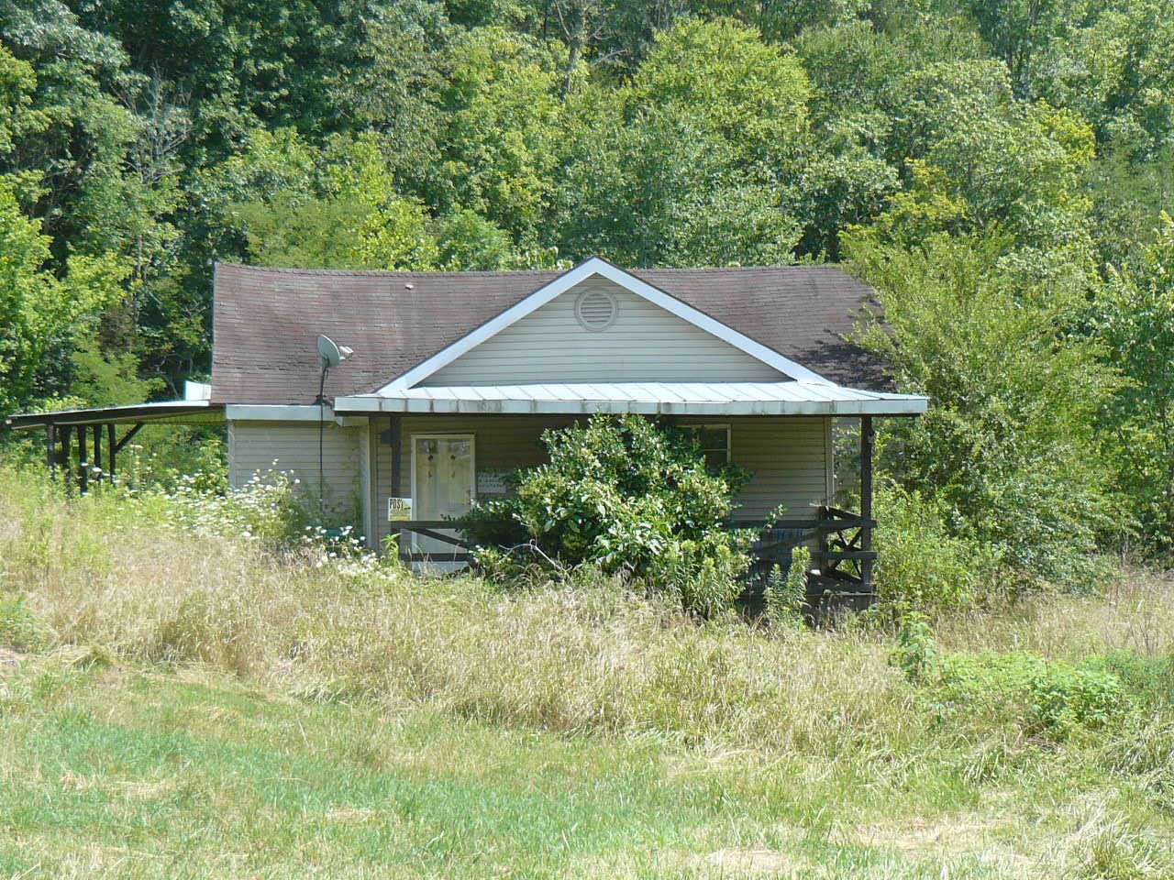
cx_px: 587
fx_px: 2544
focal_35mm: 75
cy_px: 440
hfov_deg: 26.0
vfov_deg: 19.6
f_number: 2.8
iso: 100
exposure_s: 1/500
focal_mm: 8.3
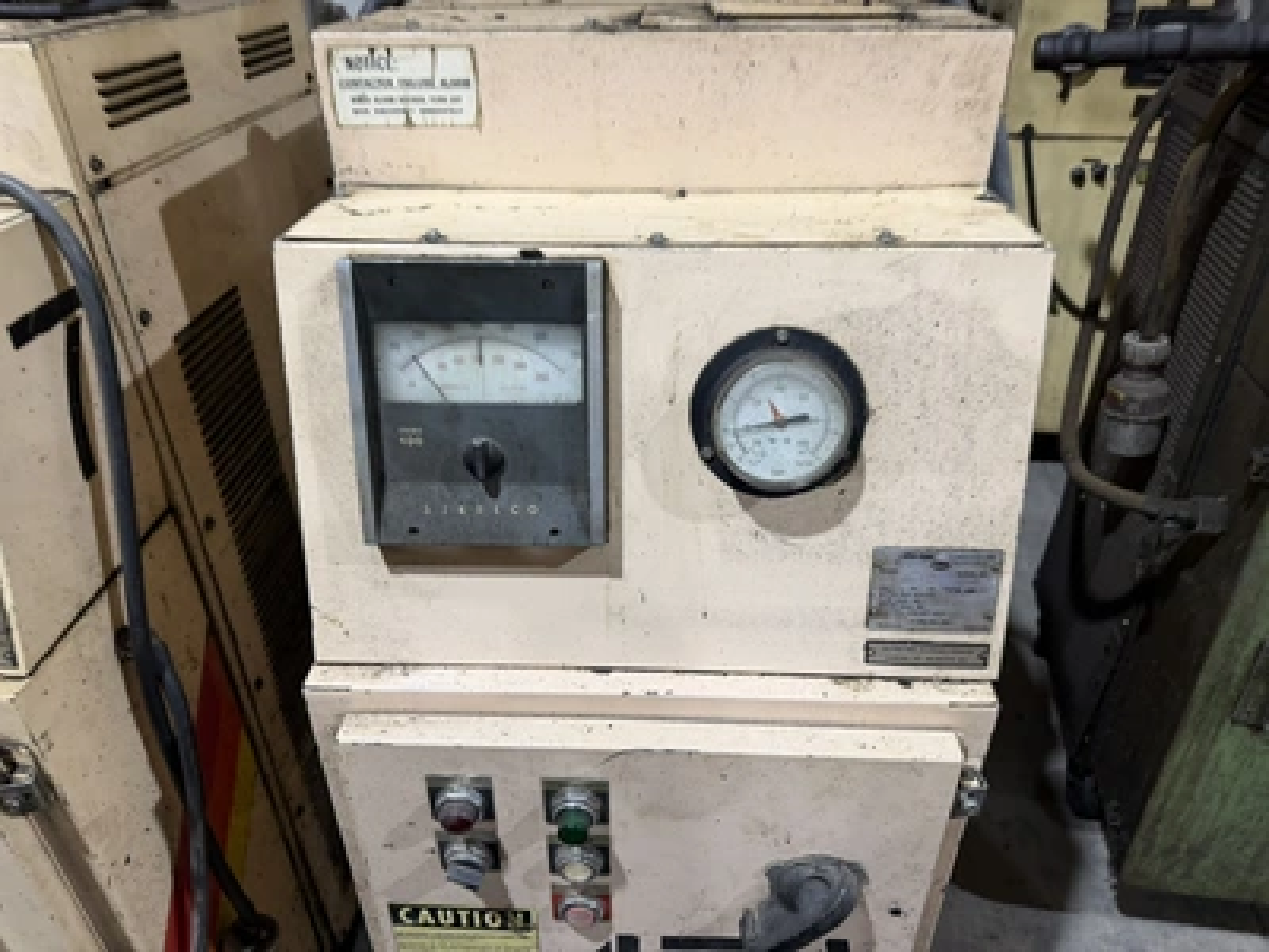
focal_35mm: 24
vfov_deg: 56.8
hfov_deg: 71.6
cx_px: 634
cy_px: 476
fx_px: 880
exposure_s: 1/60
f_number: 1.78
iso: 125
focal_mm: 6.76
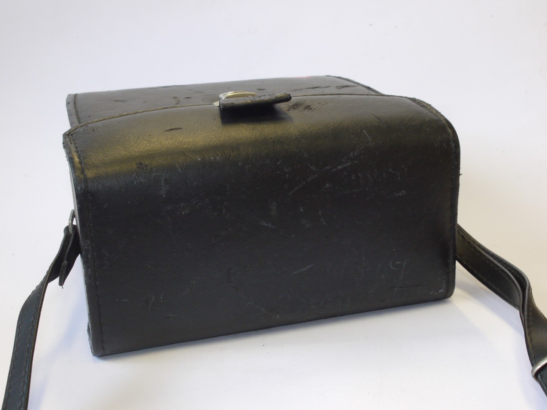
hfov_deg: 32.2
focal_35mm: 60
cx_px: 274
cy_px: 205
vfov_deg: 24.4
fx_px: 948
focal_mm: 30
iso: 800
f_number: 10
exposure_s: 1/40
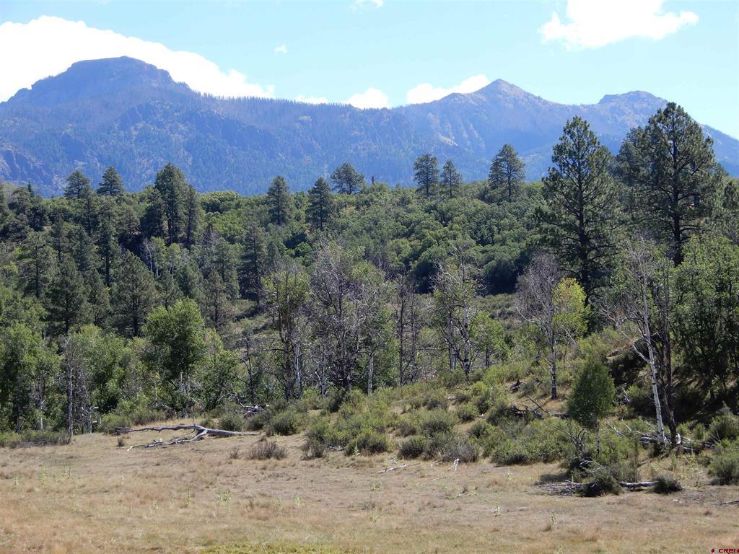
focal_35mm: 85
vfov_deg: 17.4
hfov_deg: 23.0
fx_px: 1815
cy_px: 277
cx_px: 370
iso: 80
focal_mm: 15.2
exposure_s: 1/320
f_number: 5
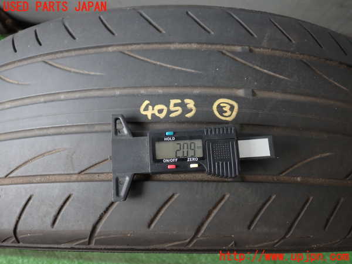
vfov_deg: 39.7
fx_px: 366
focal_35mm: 36
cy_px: 132
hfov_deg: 51.4
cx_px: 176
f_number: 2.5
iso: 200
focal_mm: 6.37
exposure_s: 1/40
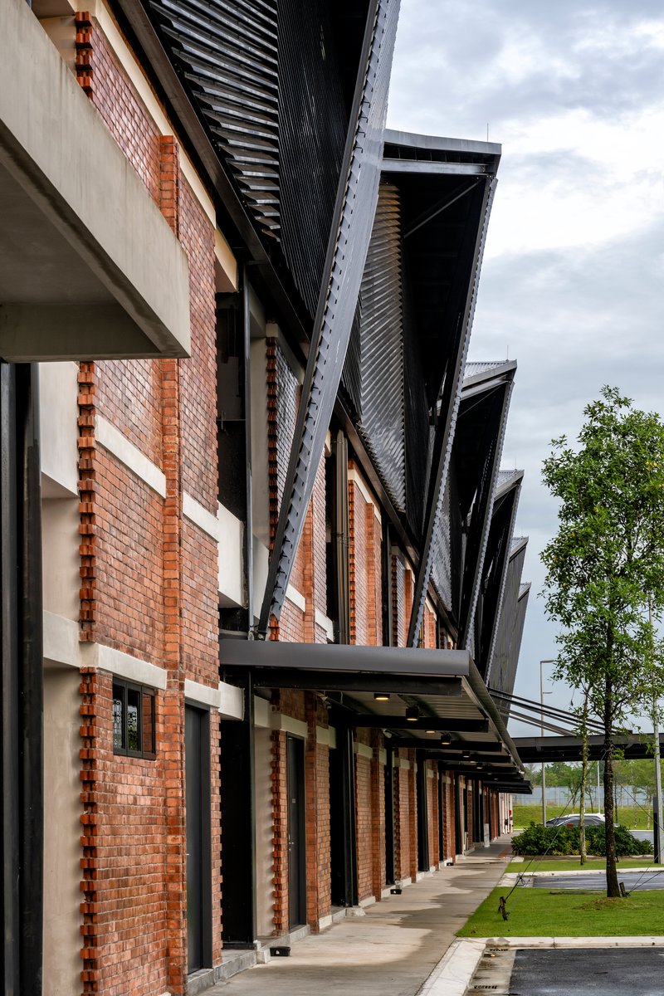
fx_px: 1937
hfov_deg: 19.5
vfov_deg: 28.8
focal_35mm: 70
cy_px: 498
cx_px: 332
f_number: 13
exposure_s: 1/13
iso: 200
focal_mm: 70
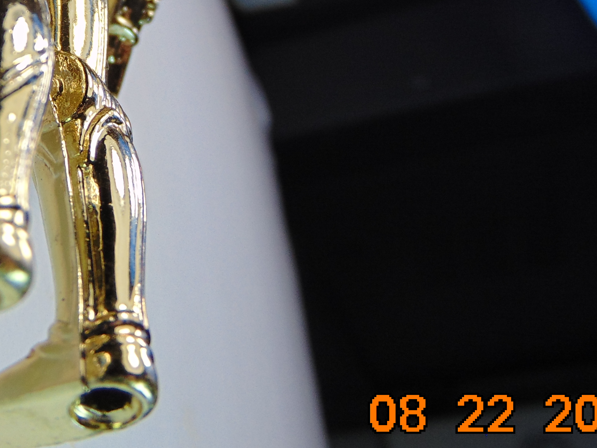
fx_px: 1173
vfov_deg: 21.0
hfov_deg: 27.6
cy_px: 12
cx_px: 65
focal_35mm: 68
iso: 80
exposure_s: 1/500
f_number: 3.1
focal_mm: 5.4
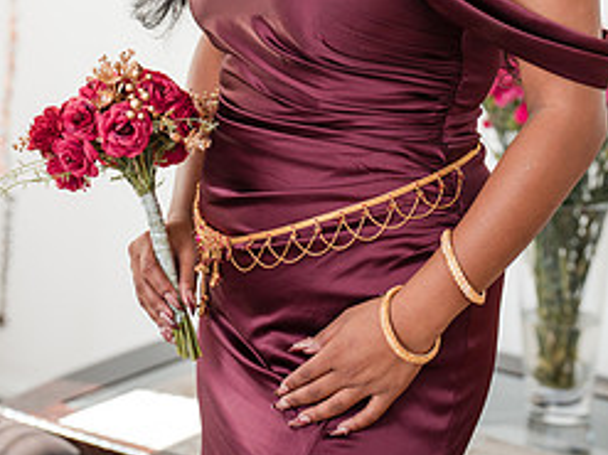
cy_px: -25
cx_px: 305
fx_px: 2581
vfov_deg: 10.0
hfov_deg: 13.4
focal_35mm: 147
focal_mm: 84
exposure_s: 1/250
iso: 1000
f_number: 3.2
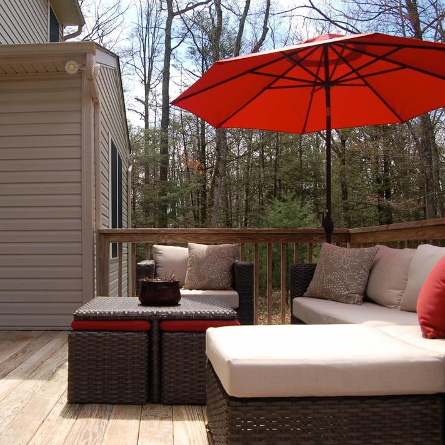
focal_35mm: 35
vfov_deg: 47.2
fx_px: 509
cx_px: 144
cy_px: 222
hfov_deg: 46.4
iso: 200
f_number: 7.1
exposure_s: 1/200
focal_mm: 18
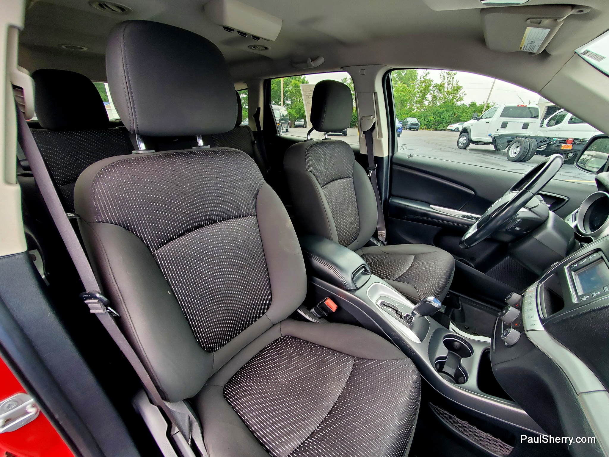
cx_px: 304
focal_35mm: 13
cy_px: 228
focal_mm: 1.8
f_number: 2.2
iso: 64
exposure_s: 1/71
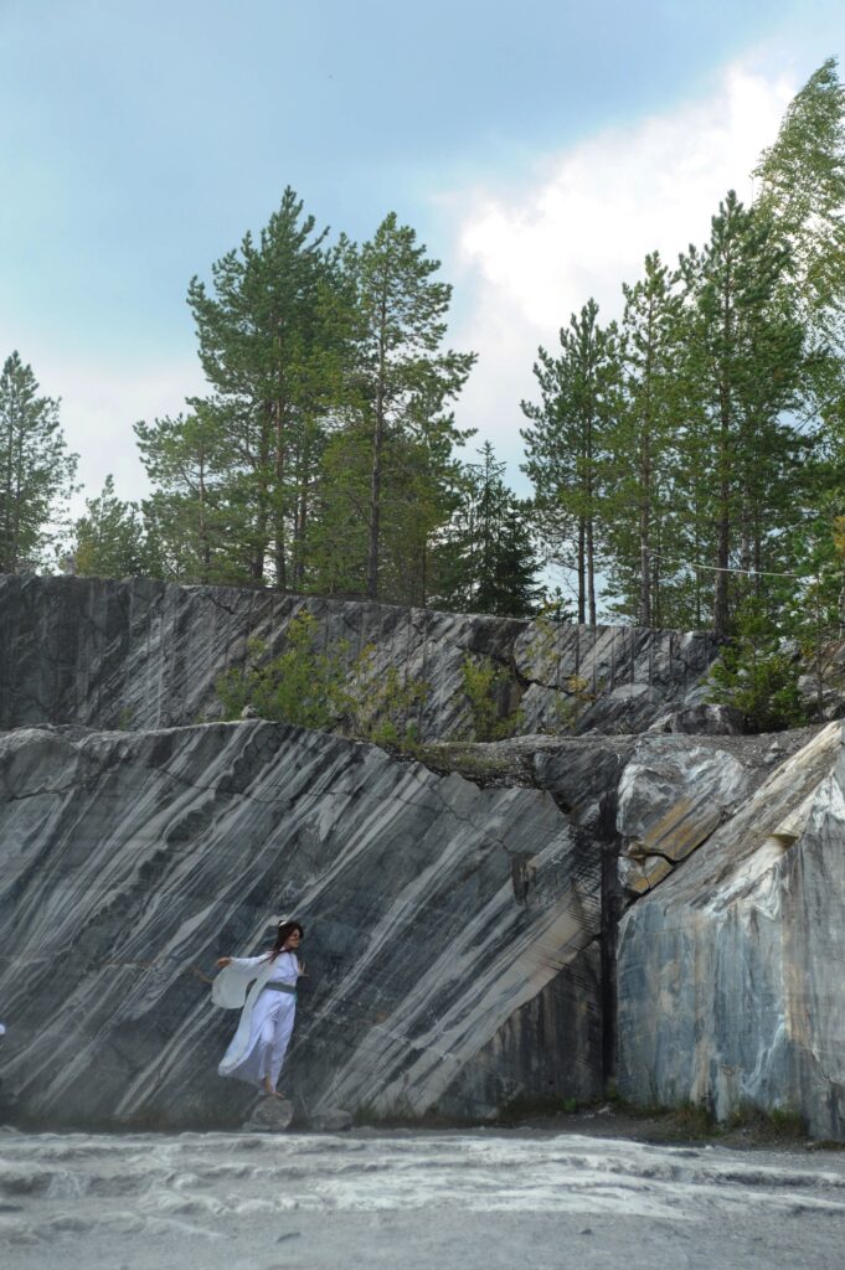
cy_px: 635
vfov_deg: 28.9
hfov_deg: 19.4
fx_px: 2469
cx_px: 422
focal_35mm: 70
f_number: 5.6
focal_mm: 70
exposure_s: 1/1600
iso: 640
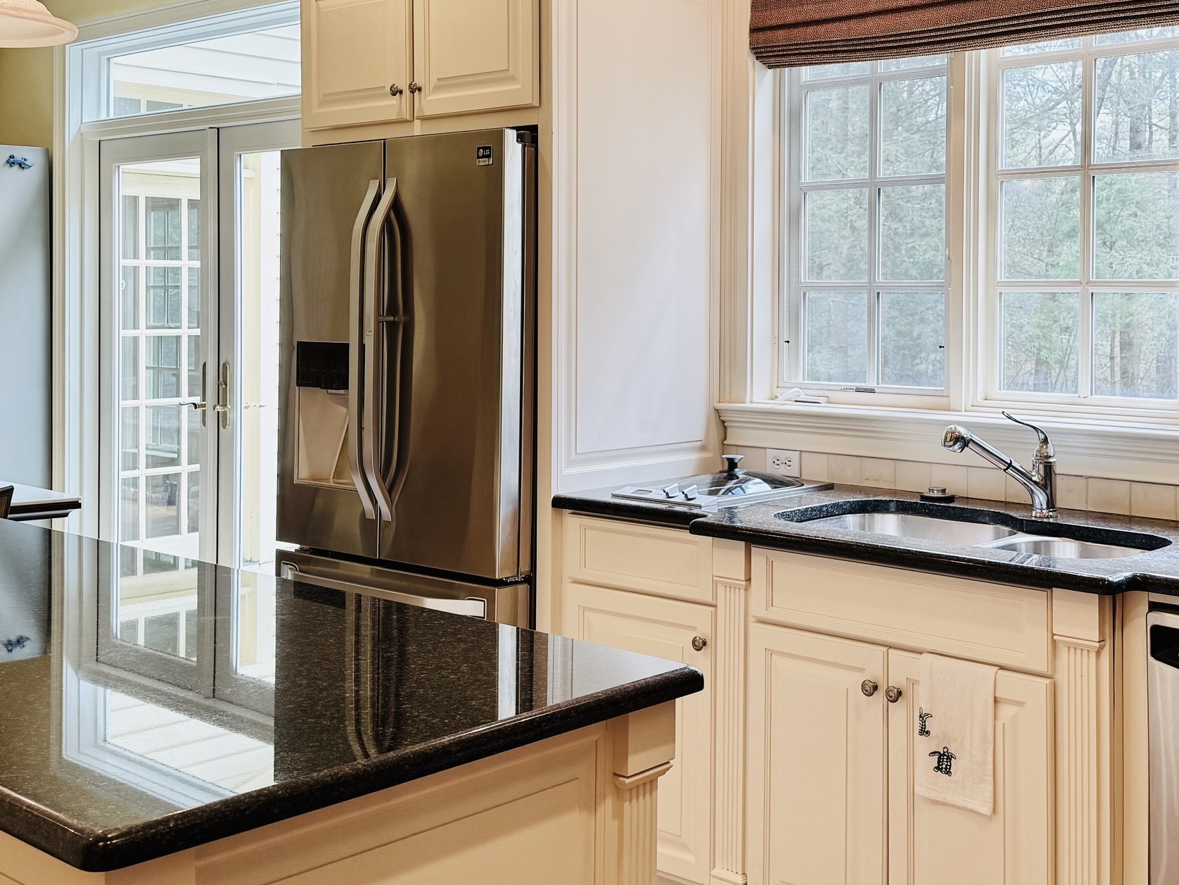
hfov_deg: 42.6
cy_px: 315
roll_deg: -1.0
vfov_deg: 32.7
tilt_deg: -0.2
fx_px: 1499
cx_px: 752
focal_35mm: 44
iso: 80
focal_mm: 6.76
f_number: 1.78
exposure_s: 1/120
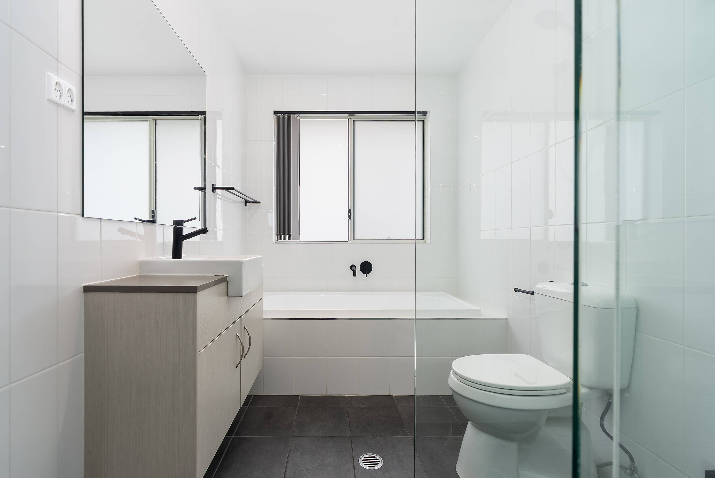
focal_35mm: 16
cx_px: 358
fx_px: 318
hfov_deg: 96.7
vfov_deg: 73.8
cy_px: 239
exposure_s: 1/160
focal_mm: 16
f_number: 8
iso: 200
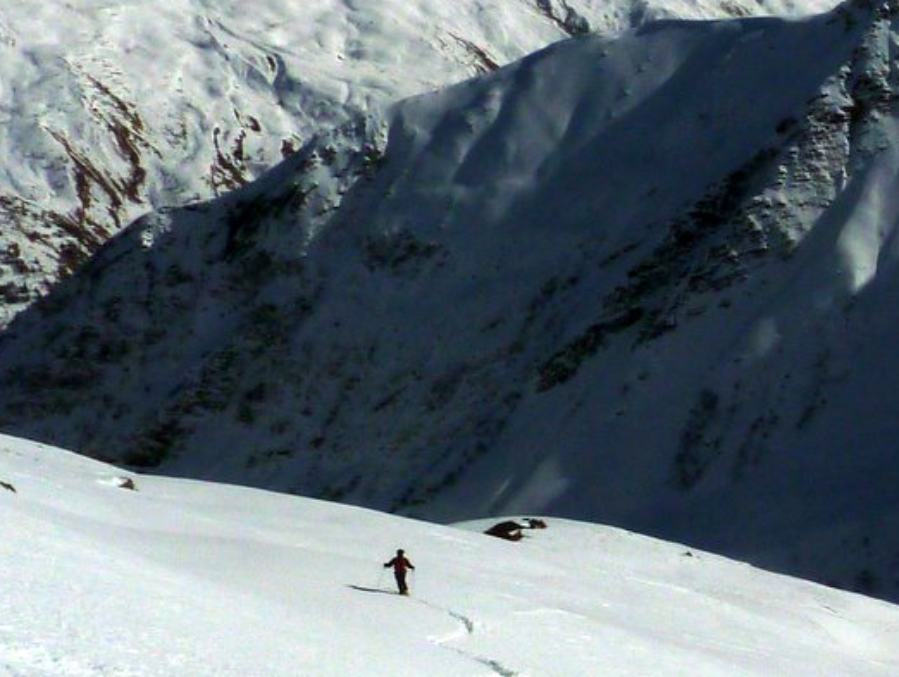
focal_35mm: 49
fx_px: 1274
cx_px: 775
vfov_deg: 29.6
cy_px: 252
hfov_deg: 36.9
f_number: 6.3
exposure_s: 1/2000
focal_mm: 4.1
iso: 80
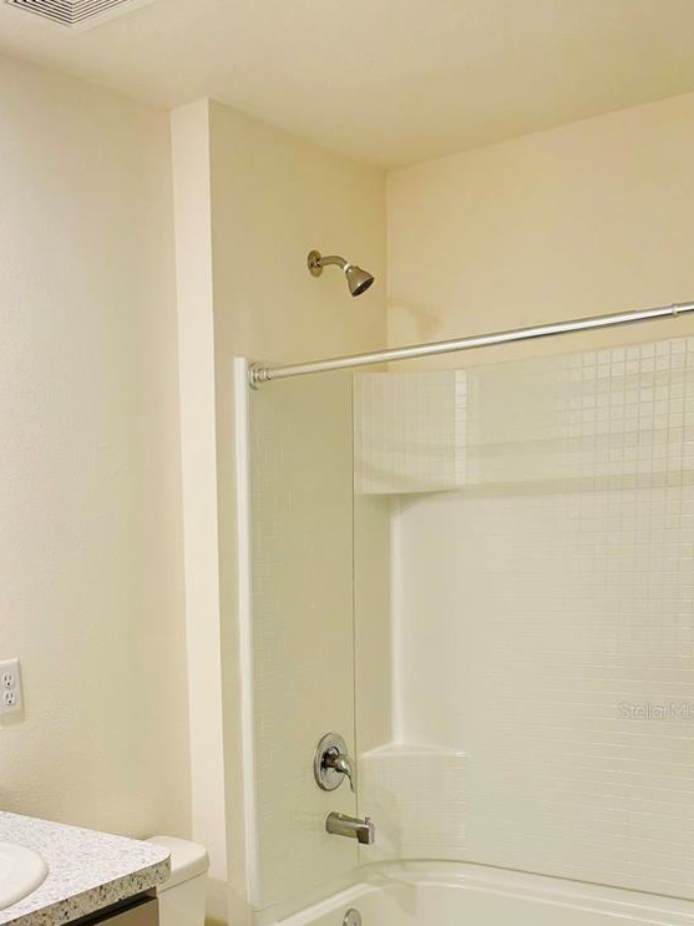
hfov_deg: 33.4
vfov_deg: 43.2
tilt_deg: -10.8
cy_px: 710
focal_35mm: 42
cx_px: 147
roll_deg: +1.7
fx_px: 1123
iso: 125
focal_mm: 5.96
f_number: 1.6
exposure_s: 1/120
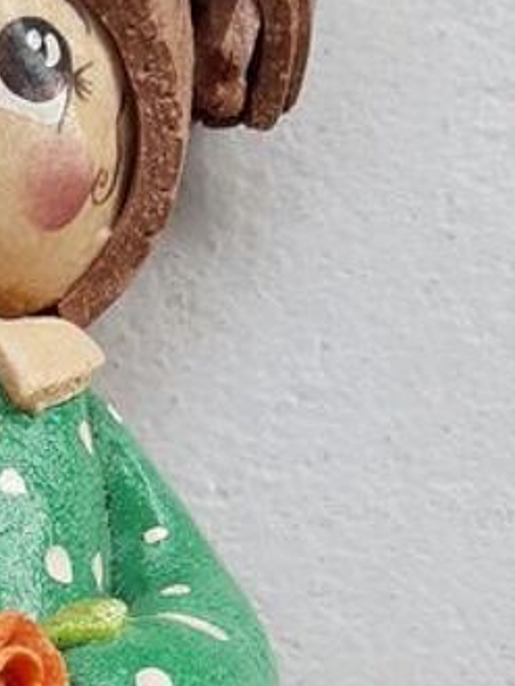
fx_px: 2080
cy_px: 978
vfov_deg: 17.2
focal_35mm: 105
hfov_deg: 13.0
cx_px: -365
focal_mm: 3.92
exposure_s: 1/131
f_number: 1.7
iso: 40
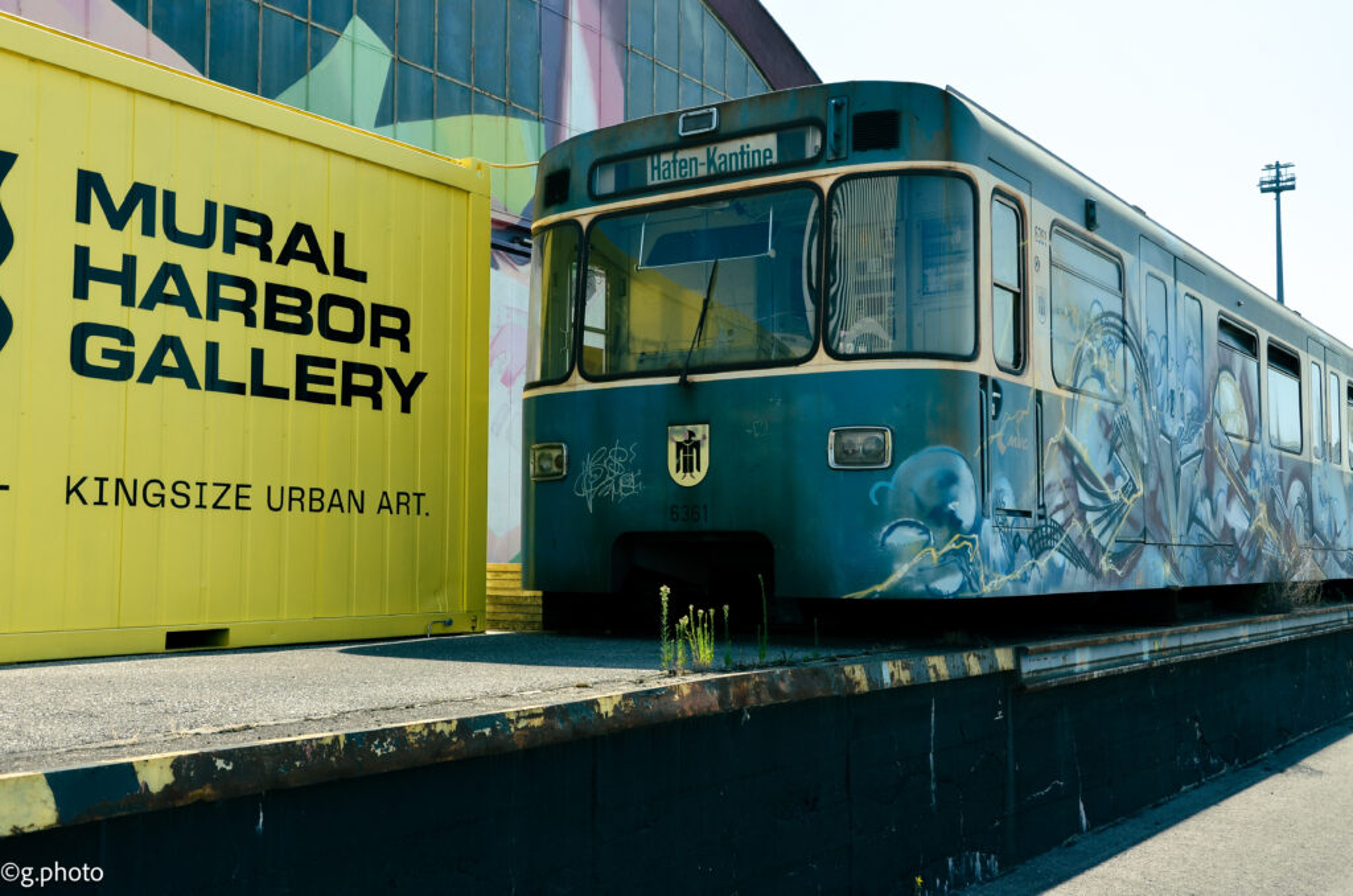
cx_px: 676
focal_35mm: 39
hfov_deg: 49.6
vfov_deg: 34.1
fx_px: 1463
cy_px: 448
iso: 200
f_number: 7.1
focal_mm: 26
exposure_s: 1/640
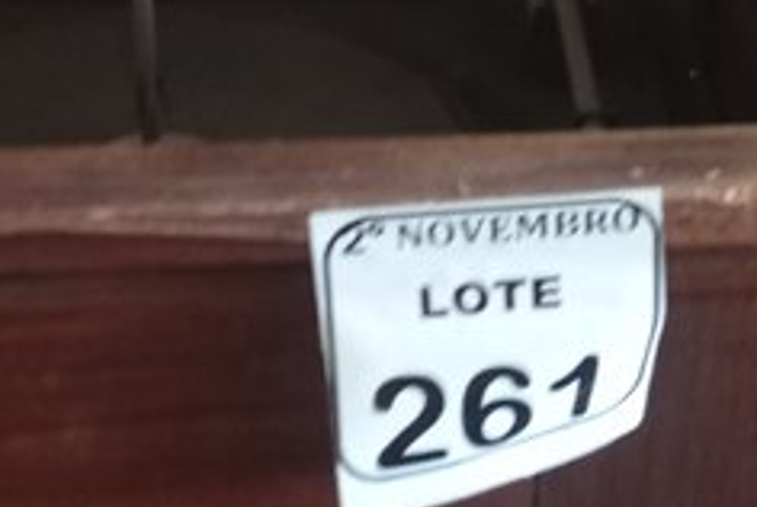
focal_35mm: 126
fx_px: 2653
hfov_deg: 16.2
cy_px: 106
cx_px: 561
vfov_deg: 10.9
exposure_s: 1/24
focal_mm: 4.7
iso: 675
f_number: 1.79
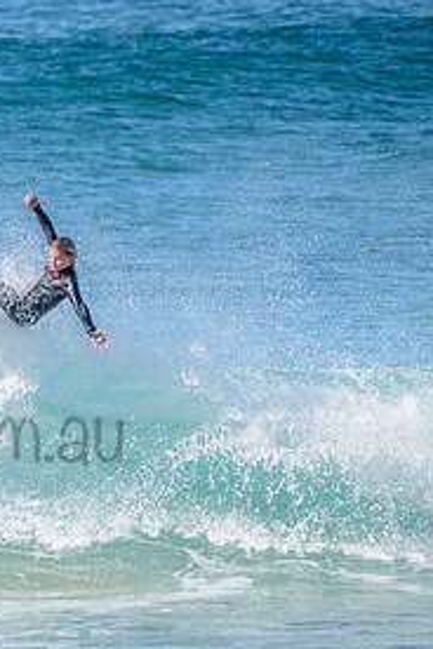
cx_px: -125
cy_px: 408
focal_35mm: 1052
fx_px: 18978
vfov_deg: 2.0
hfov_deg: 1.3
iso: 250
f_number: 5.6
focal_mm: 500
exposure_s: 1/2000
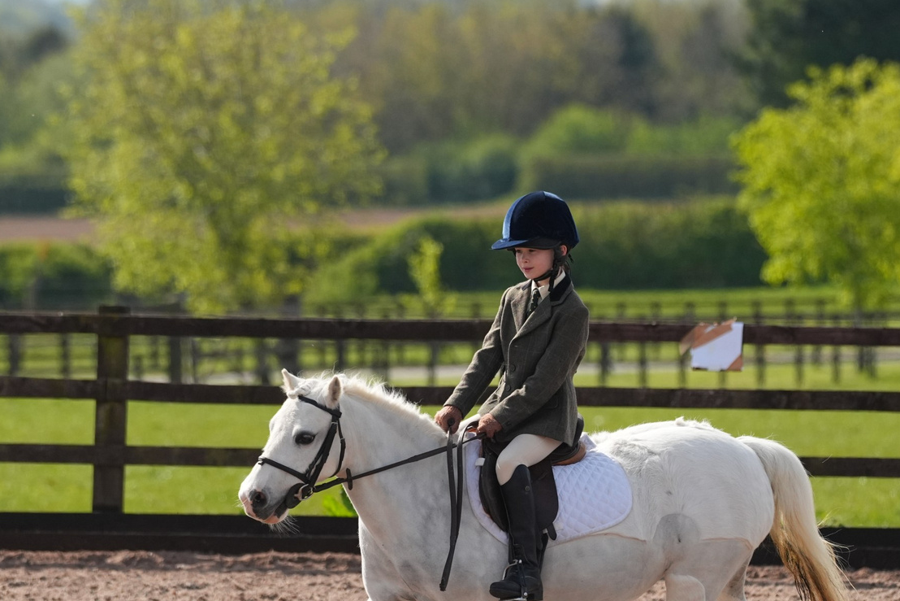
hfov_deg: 4.5
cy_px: 417
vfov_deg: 3.0
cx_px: 565
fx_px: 11551
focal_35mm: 462
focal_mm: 200
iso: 500
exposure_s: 1/5000
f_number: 4
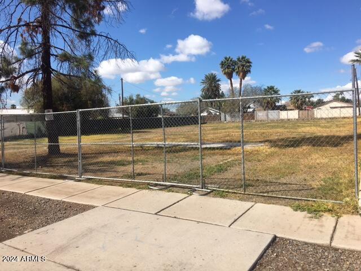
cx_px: 180
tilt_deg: -1.1
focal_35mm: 29
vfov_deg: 48.2
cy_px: 136
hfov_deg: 61.7
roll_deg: +2.3
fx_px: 302
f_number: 2.2
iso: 25
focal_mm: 4.15
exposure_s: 1/1789
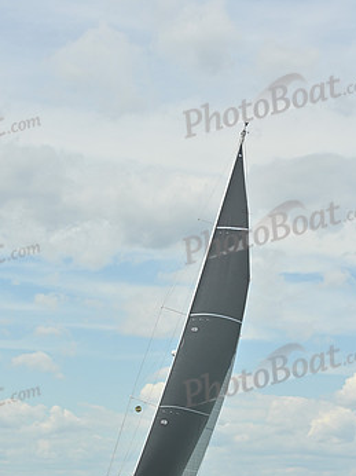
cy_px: 321
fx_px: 1551
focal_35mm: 113
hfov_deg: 13.1
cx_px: 112
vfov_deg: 17.4
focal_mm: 70
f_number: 10
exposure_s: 1/1250
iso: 320
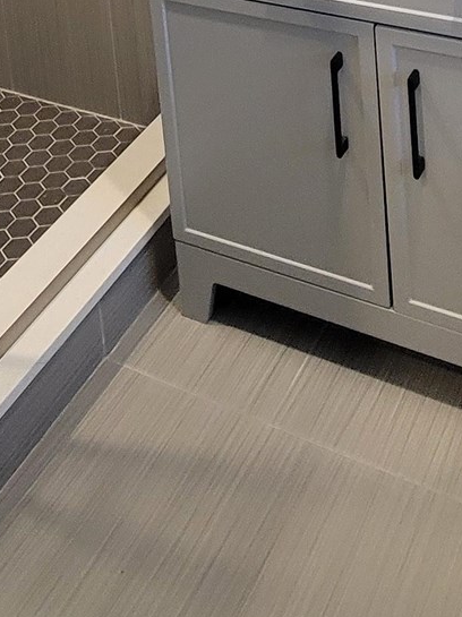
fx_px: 980
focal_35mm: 55
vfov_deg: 26.2
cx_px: 194
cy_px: -294
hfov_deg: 26.5
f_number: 2.2
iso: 400
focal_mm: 2.2
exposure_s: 1/60
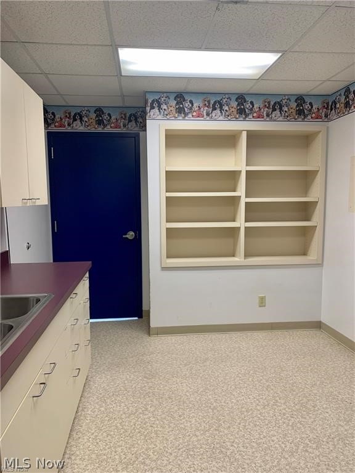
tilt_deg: -5.5
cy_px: 236
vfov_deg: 67.3
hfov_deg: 53.1
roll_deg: +0.5
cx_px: 178
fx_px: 356
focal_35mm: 26
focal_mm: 4.25
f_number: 1.8
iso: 80
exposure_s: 1/60
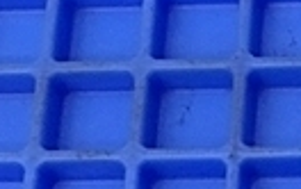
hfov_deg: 12.9
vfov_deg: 8.0
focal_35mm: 149
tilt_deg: -73.3
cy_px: 501
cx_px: 506
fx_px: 1224
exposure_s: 1/30
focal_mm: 4.15
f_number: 2.2
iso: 100
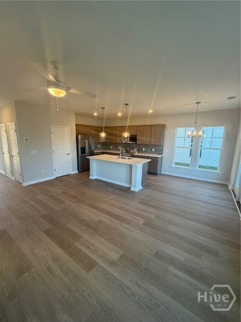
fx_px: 130
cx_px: 120
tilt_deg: -5.4
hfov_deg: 85.7
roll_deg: +0.9
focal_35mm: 14
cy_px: 161
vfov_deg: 102.1
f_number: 2.2
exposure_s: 1/120
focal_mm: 2.22
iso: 160
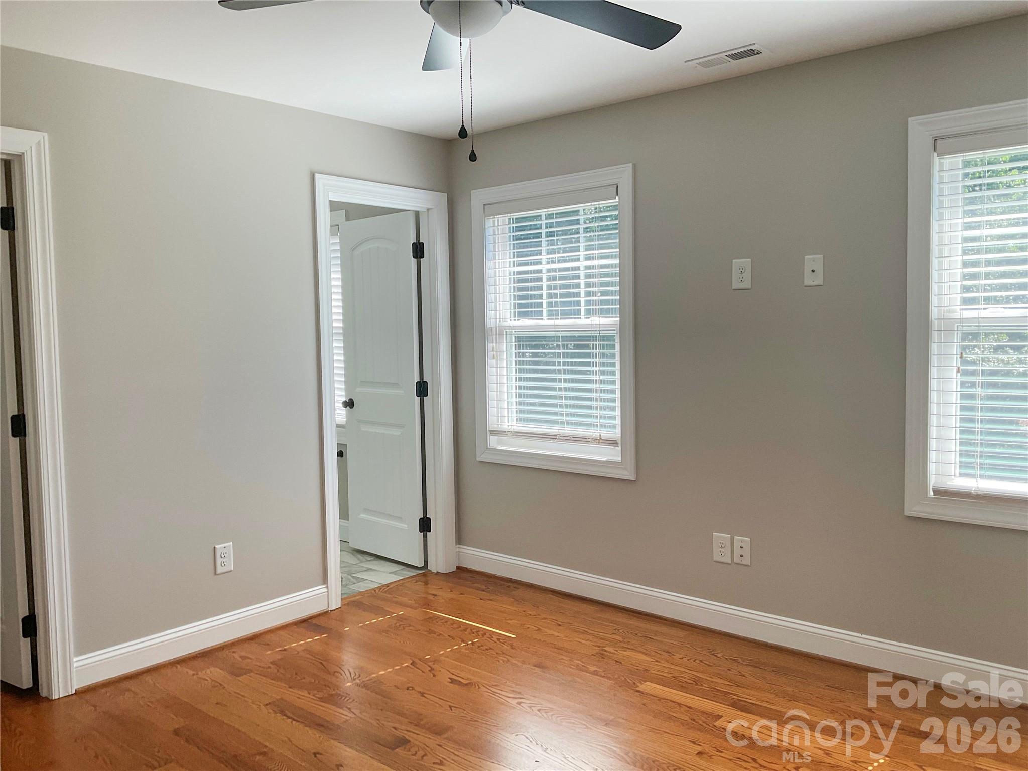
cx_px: 514
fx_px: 861
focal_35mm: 29
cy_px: 386
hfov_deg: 61.7
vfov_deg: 48.2
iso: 40
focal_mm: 3
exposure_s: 1/120
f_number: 1.8
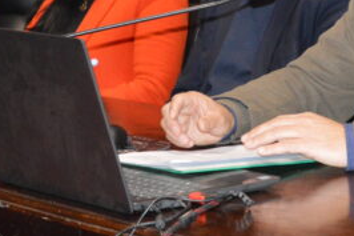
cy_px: -13
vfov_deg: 6.9
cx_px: 285
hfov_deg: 10.3
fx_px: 1956
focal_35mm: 199
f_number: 5
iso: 3200
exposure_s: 1/60
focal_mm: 46
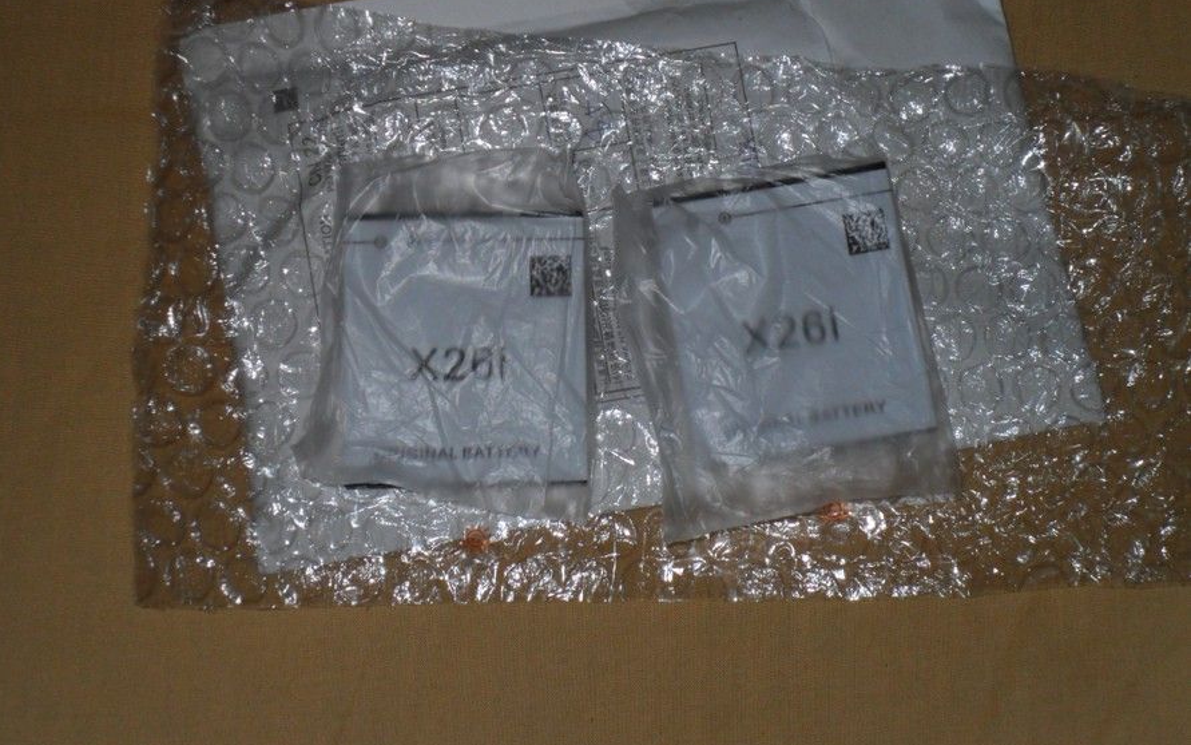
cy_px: 328
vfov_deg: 14.4
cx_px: 591
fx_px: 2954
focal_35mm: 91
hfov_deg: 22.8
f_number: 12.6
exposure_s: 1/20
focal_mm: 15.3
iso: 100
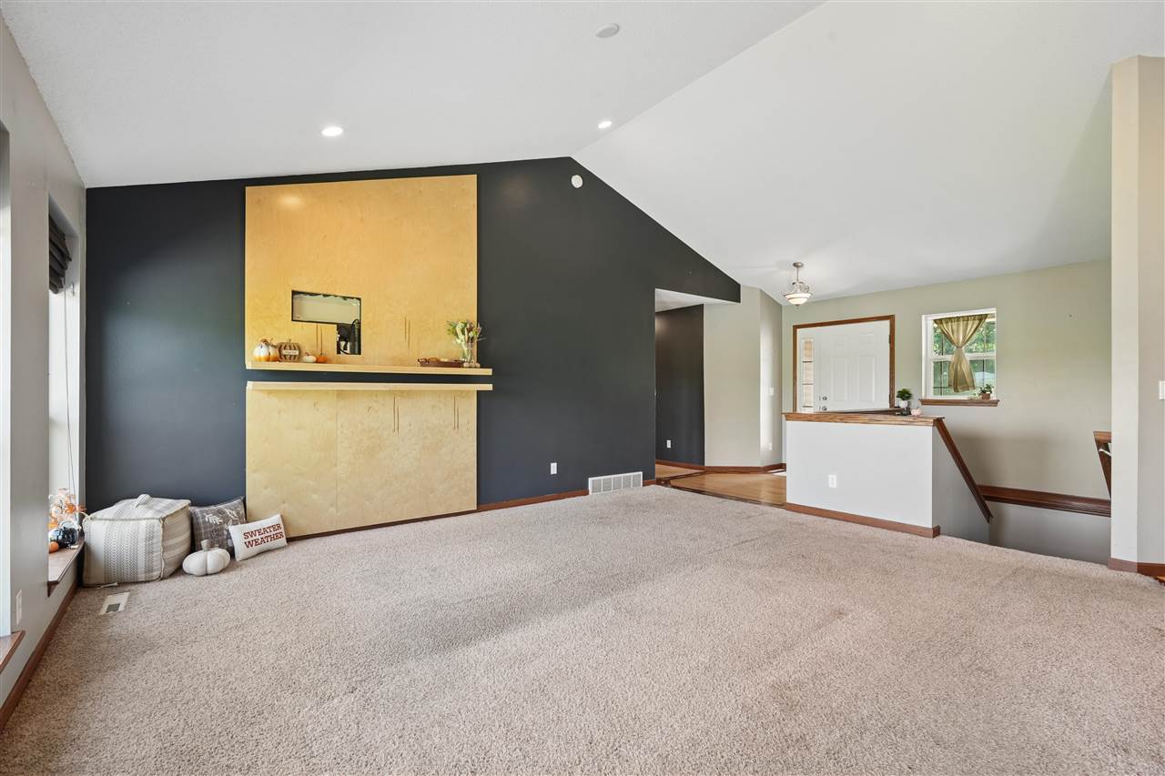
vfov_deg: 73.7
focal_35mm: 16
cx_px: 582
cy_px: 388
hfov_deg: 96.7
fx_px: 518
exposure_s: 1/10
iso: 400
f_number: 10
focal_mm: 16
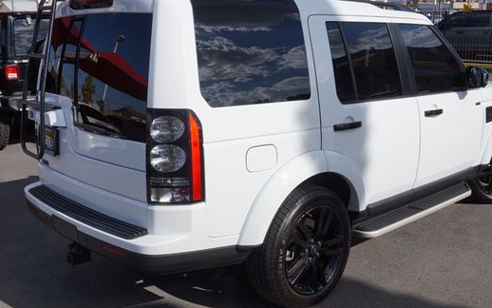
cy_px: 144
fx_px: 531
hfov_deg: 49.6
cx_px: 271
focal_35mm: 40
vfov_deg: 32.3
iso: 100
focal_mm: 21
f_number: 10
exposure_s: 1/320
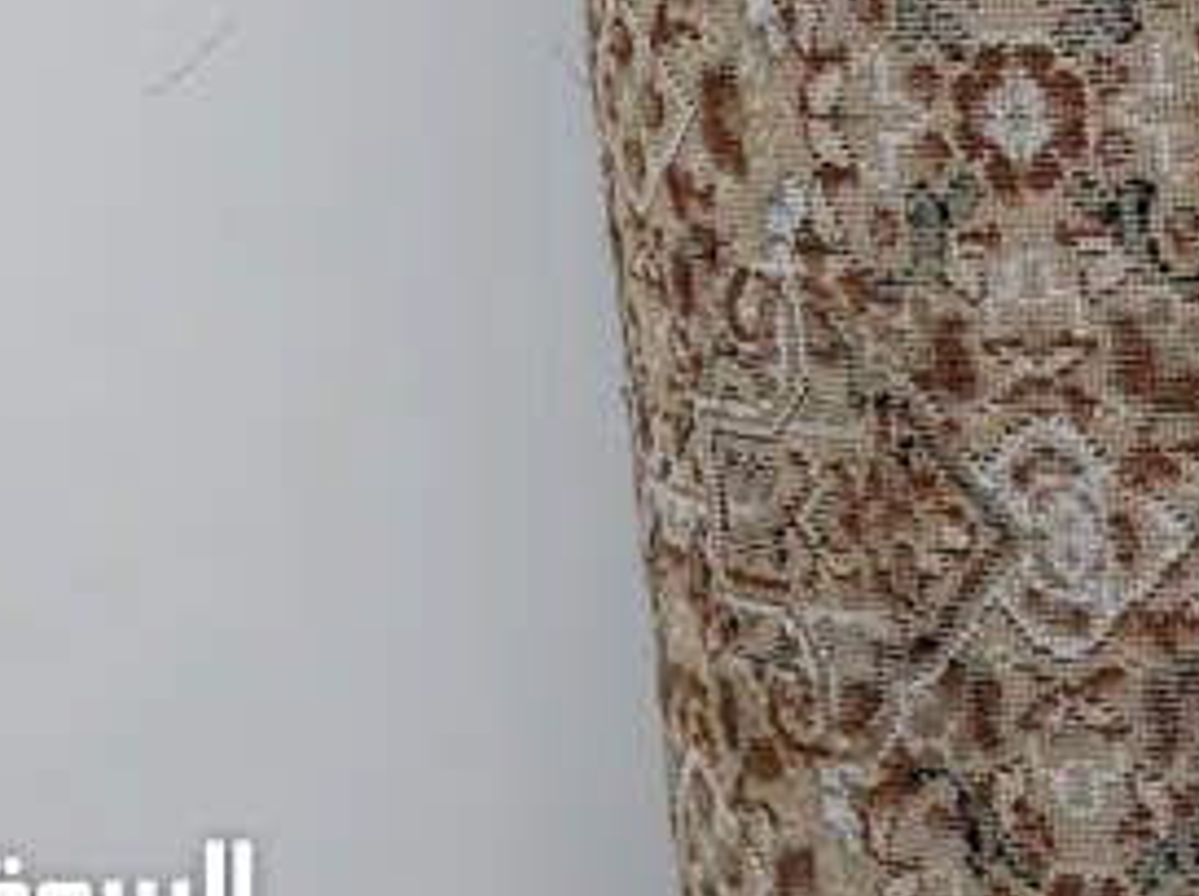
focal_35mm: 54
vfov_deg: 26.6
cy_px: 206
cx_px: 914
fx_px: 1868
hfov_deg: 34.8
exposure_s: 1/50
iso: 320
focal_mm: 5.06
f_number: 1.8
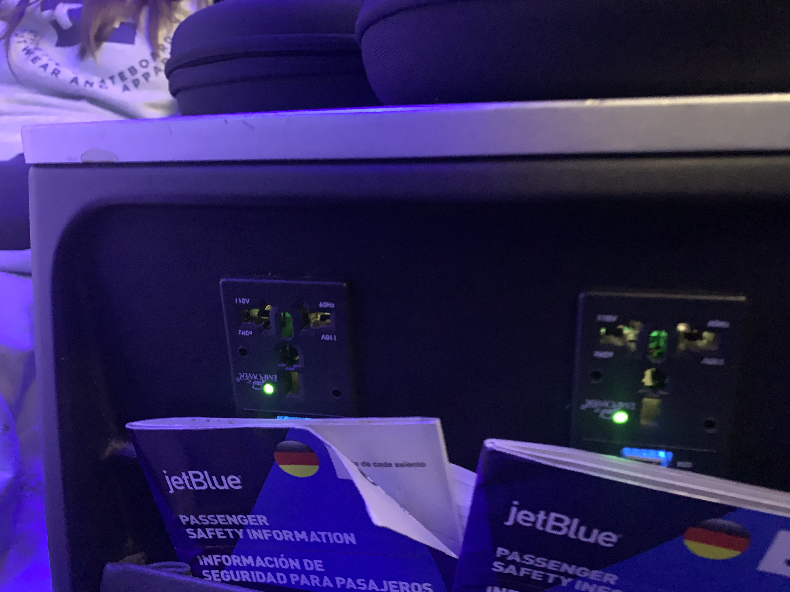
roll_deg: +2.1
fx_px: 593
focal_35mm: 26
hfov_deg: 67.3
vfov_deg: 53.1
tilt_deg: -15.6
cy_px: 296
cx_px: 395
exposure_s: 1/4
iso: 1600
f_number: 1.8
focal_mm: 4.25
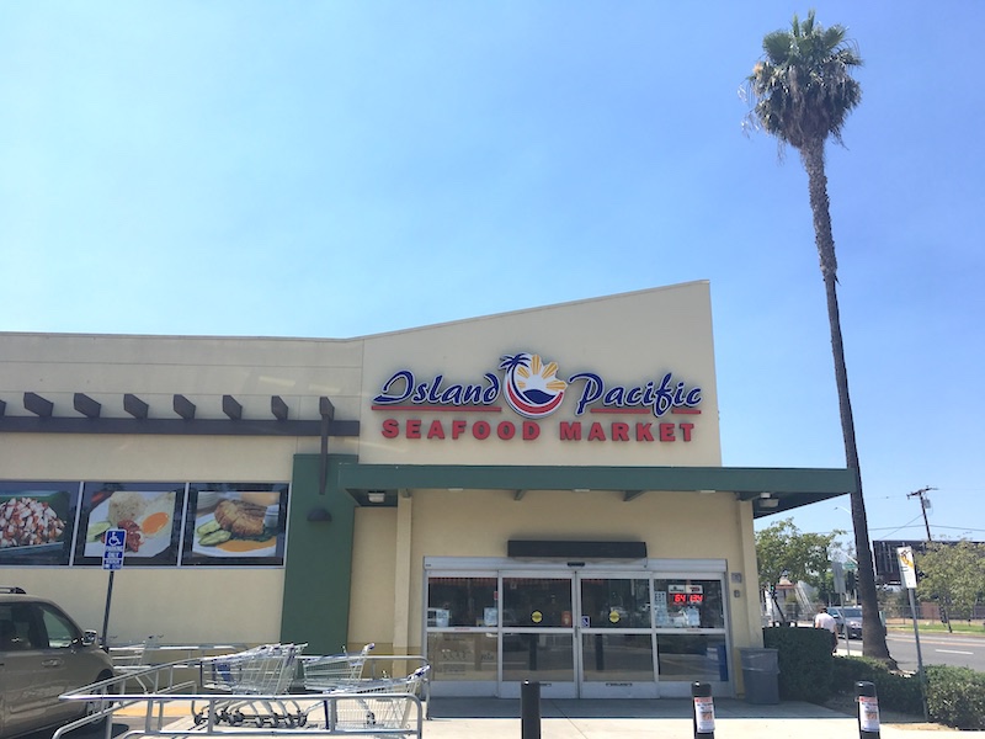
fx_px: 825
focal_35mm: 29
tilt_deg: +14.4
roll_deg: +0.3
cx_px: 492
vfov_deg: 48.2
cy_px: 370
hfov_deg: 61.7
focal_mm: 4.15
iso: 25
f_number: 2.2
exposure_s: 1/1972
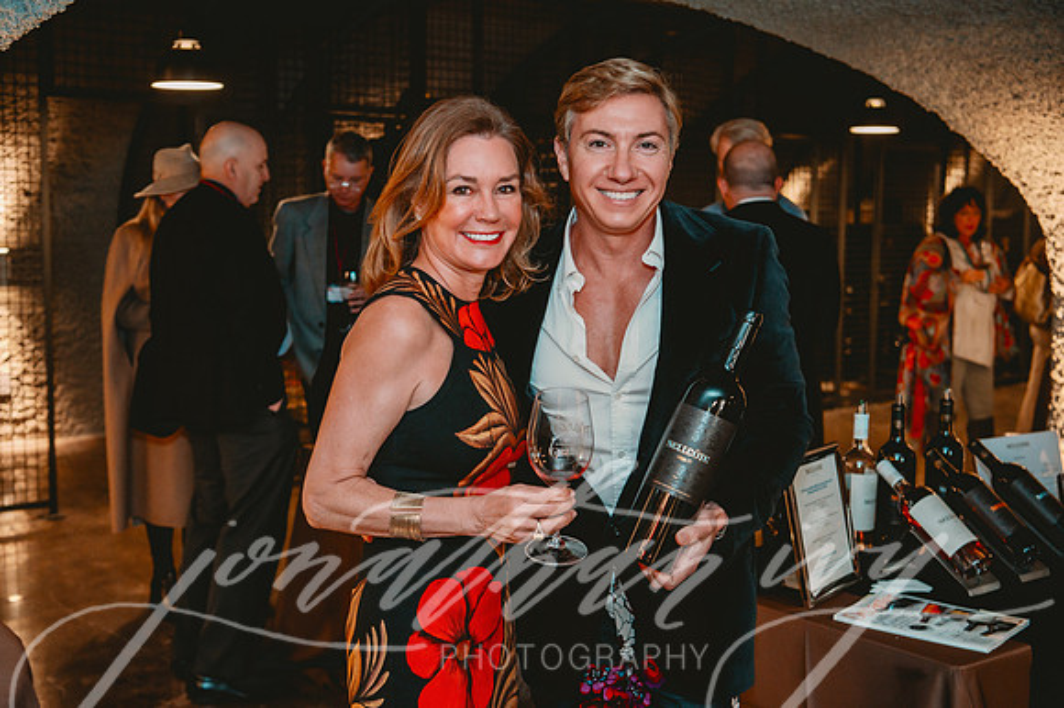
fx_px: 1329
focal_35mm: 45
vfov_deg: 29.8
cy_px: 354
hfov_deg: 43.6
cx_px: 532
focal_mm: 45
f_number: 4
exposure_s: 1/60
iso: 2000
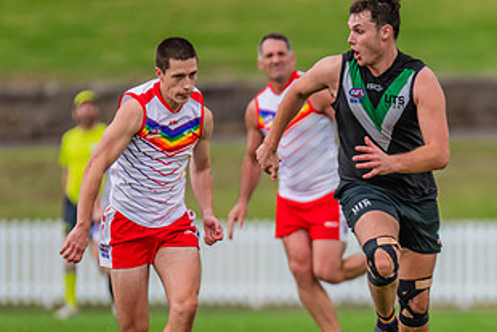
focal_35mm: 894
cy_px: 247
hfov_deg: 2.3
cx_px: 418
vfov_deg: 1.5
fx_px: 12347
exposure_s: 1/1000
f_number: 4
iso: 1000
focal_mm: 420
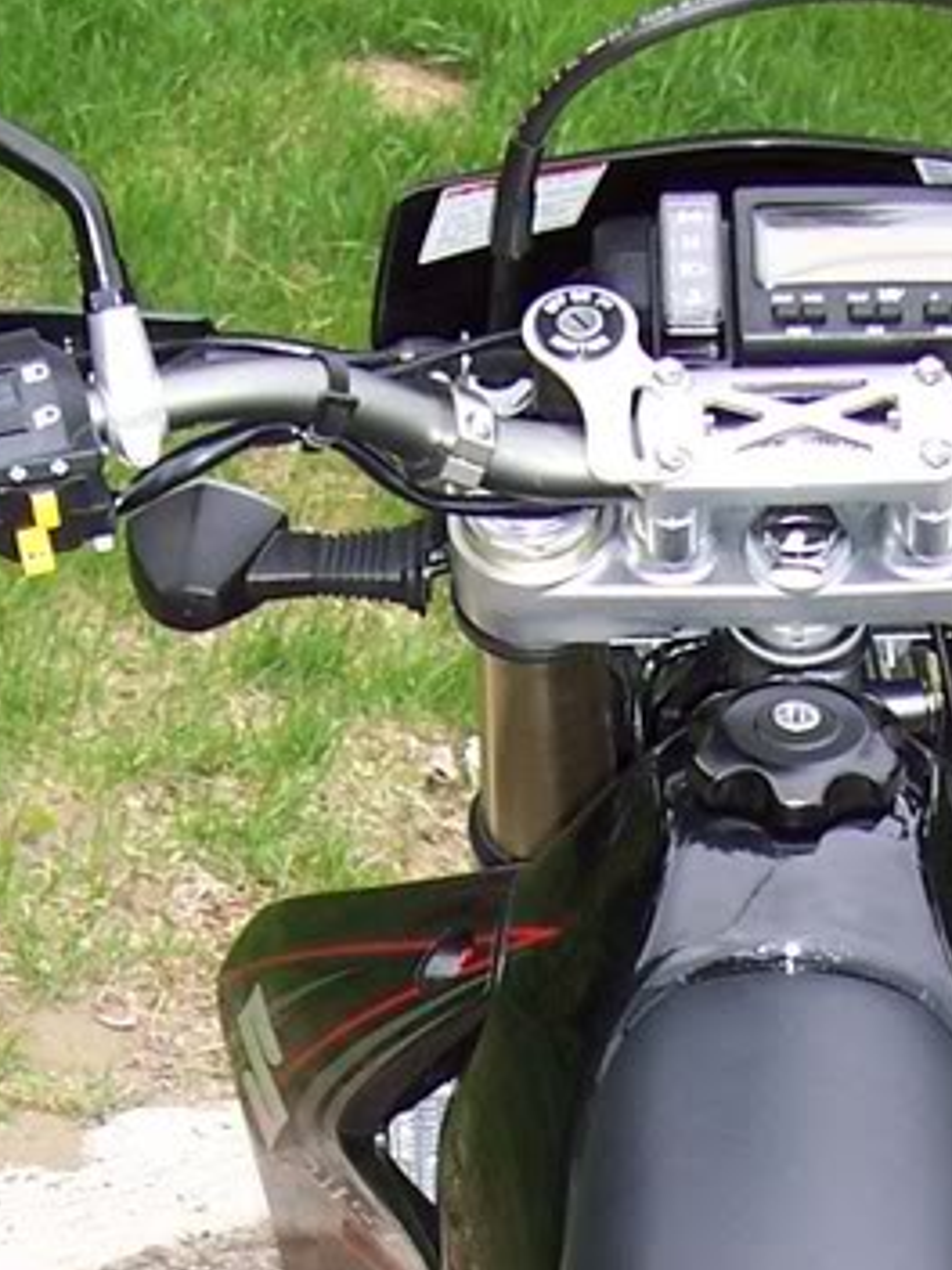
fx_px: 3630
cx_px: 635
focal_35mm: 99
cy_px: 1649
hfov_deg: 14.9
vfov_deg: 18.5
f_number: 2.7
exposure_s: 1/250
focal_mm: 5.6
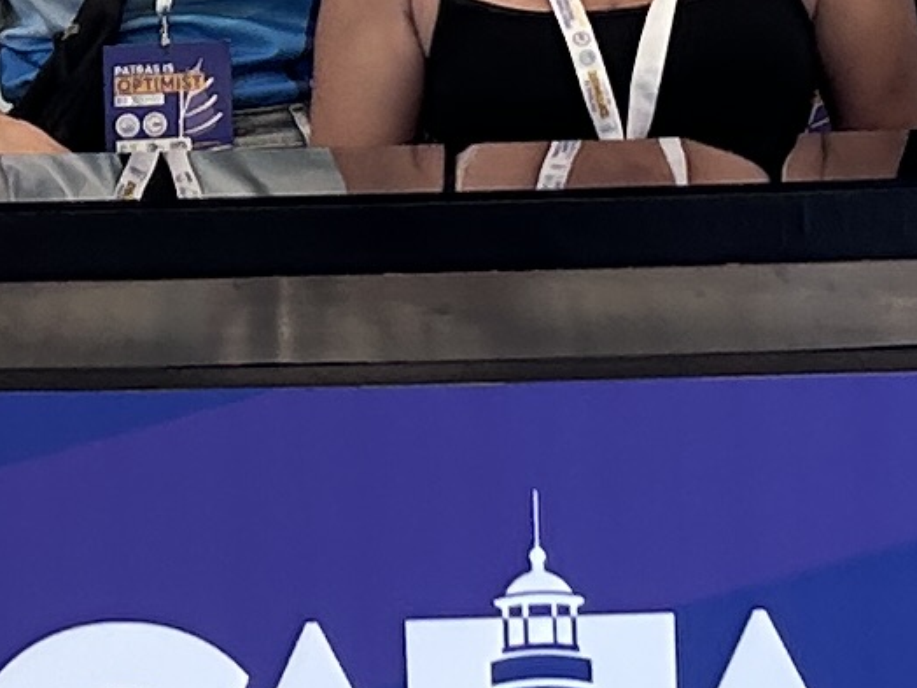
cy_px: 151
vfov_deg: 7.4
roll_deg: +0.0
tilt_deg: -10.9
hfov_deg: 9.9
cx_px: 245
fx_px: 5298
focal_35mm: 200
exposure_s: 1/100
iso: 80
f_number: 1.5
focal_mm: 5.7
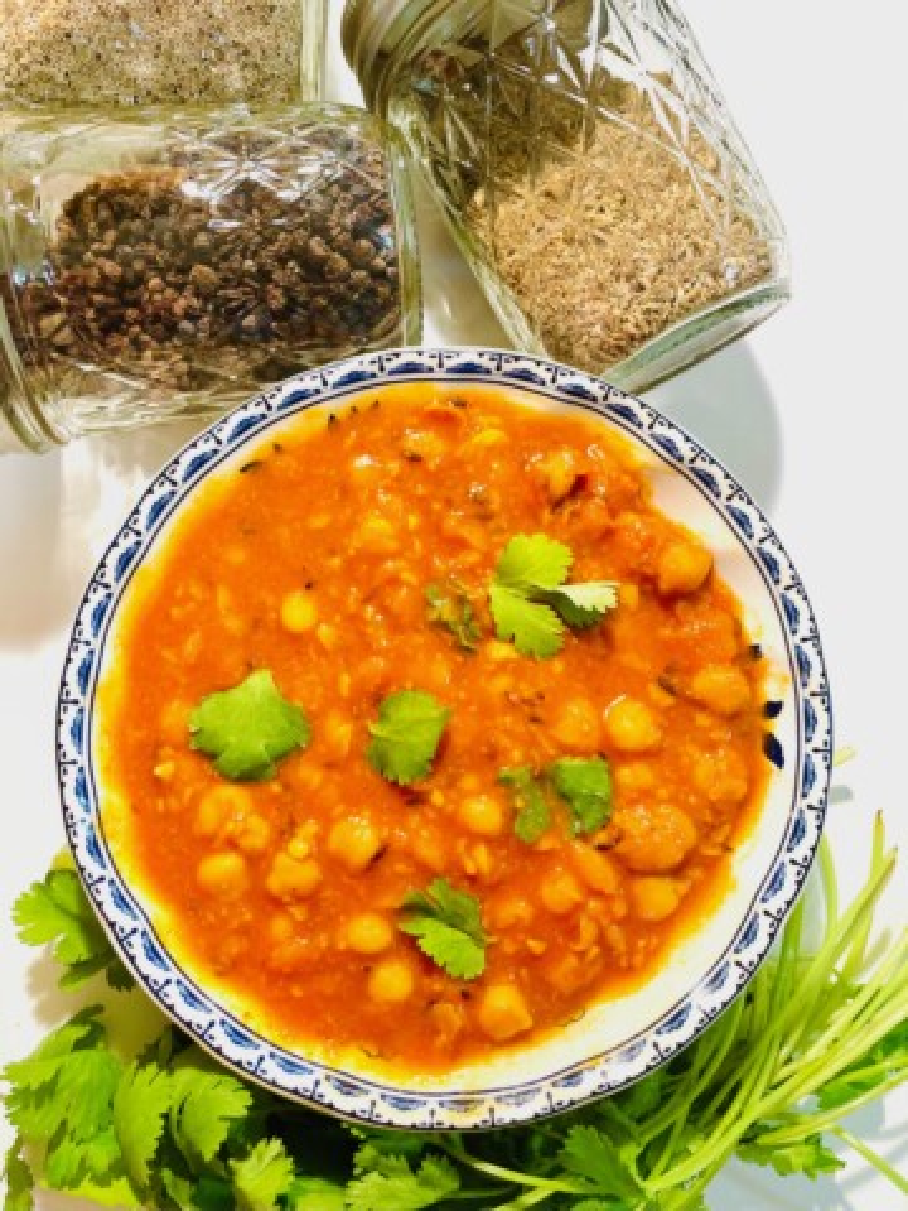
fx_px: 909
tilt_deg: -82.1
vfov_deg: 67.3
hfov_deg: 53.1
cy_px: 606
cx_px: 454
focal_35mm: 26
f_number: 1.6
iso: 64
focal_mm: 4.2
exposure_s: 1/60
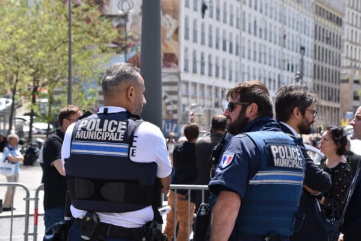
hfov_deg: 19.5
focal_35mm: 105
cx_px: 180
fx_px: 1053
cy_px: 120
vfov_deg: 13.0
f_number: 8
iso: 160
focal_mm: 70
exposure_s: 1/250
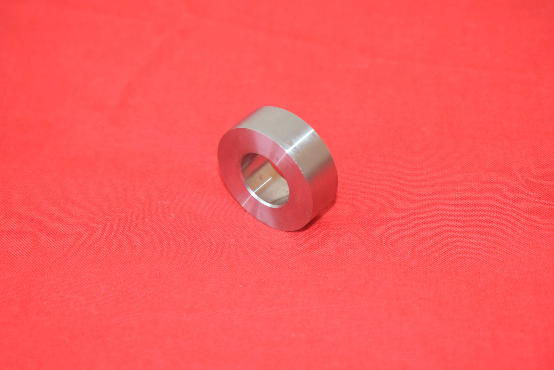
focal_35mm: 69
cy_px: 185
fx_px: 1063
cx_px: 277
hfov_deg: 29.2
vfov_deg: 19.8
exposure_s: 1/40
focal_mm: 46
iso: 800
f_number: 5.3
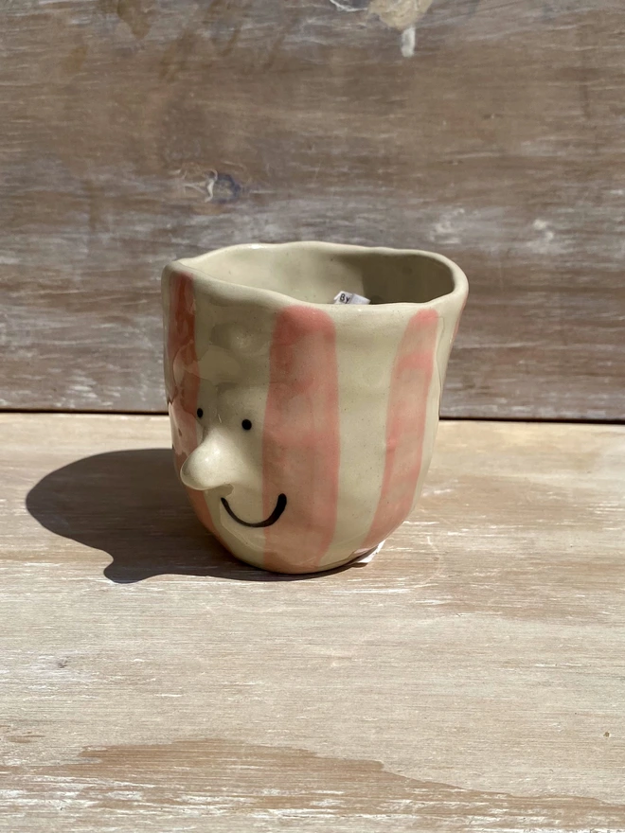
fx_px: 626
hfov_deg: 53.1
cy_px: 416
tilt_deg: -21.7
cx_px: 312
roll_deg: -0.8
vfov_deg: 67.3
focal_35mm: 26
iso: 32
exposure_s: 1/8197
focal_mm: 4.25
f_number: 1.8
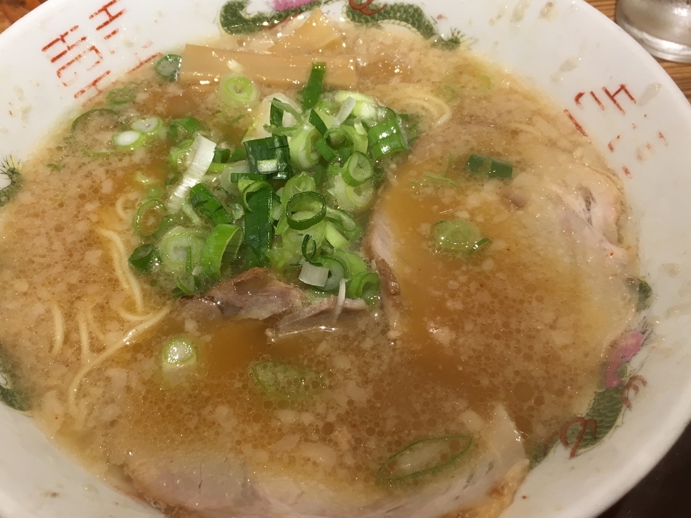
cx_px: 307
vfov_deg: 39.6
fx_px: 719
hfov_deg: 51.3
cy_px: 275
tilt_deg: -54.5
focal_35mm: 36
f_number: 2.2
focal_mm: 4.15
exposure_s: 1/30
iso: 64
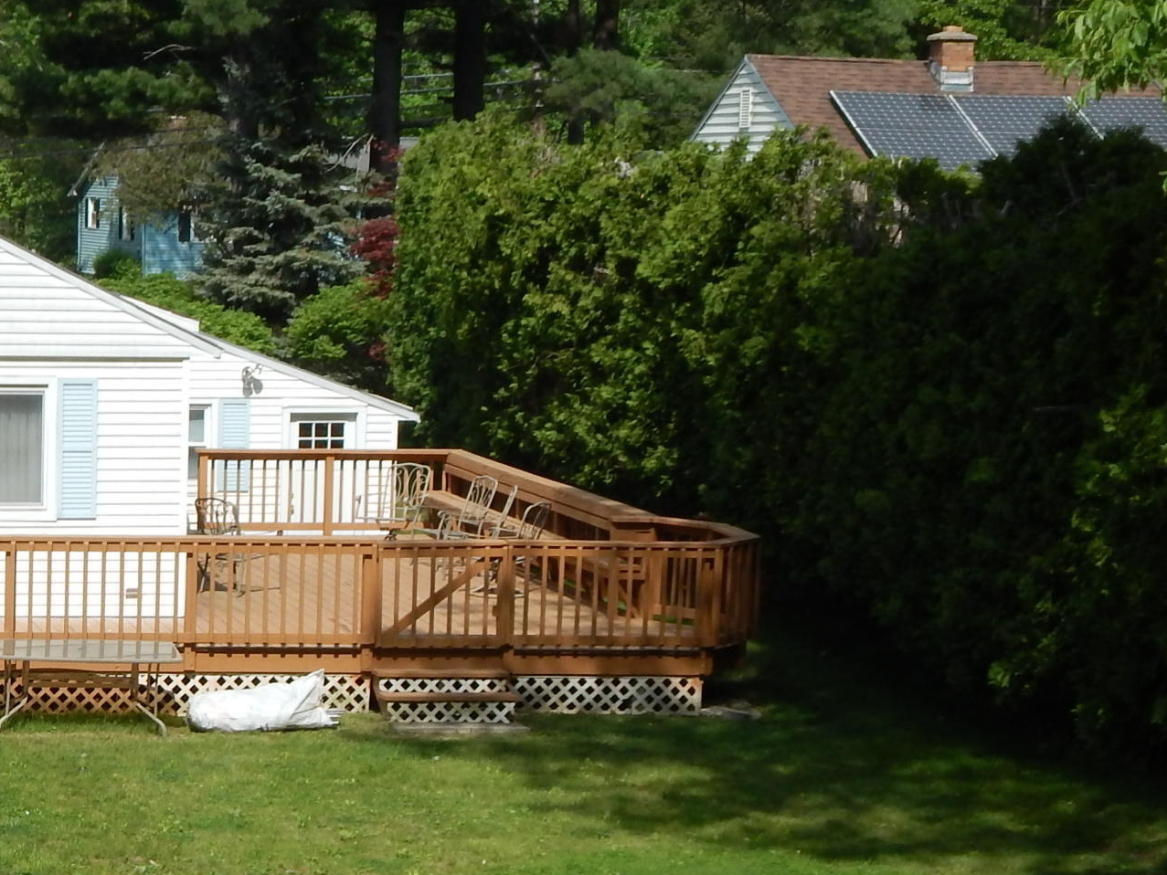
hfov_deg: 18.9
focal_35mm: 101
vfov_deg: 14.6
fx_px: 3405
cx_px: 1
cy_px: 723
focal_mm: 7.7
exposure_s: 1/1250
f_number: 3.6
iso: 125
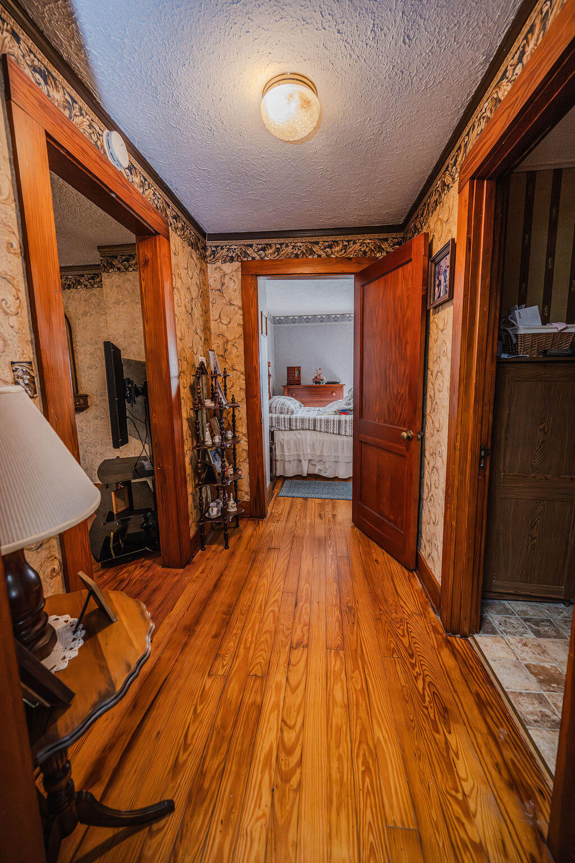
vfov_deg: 104.3
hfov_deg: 81.2
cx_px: 288
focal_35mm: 14
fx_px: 335
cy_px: 432
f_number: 4
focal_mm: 14
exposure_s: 1/200
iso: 2500
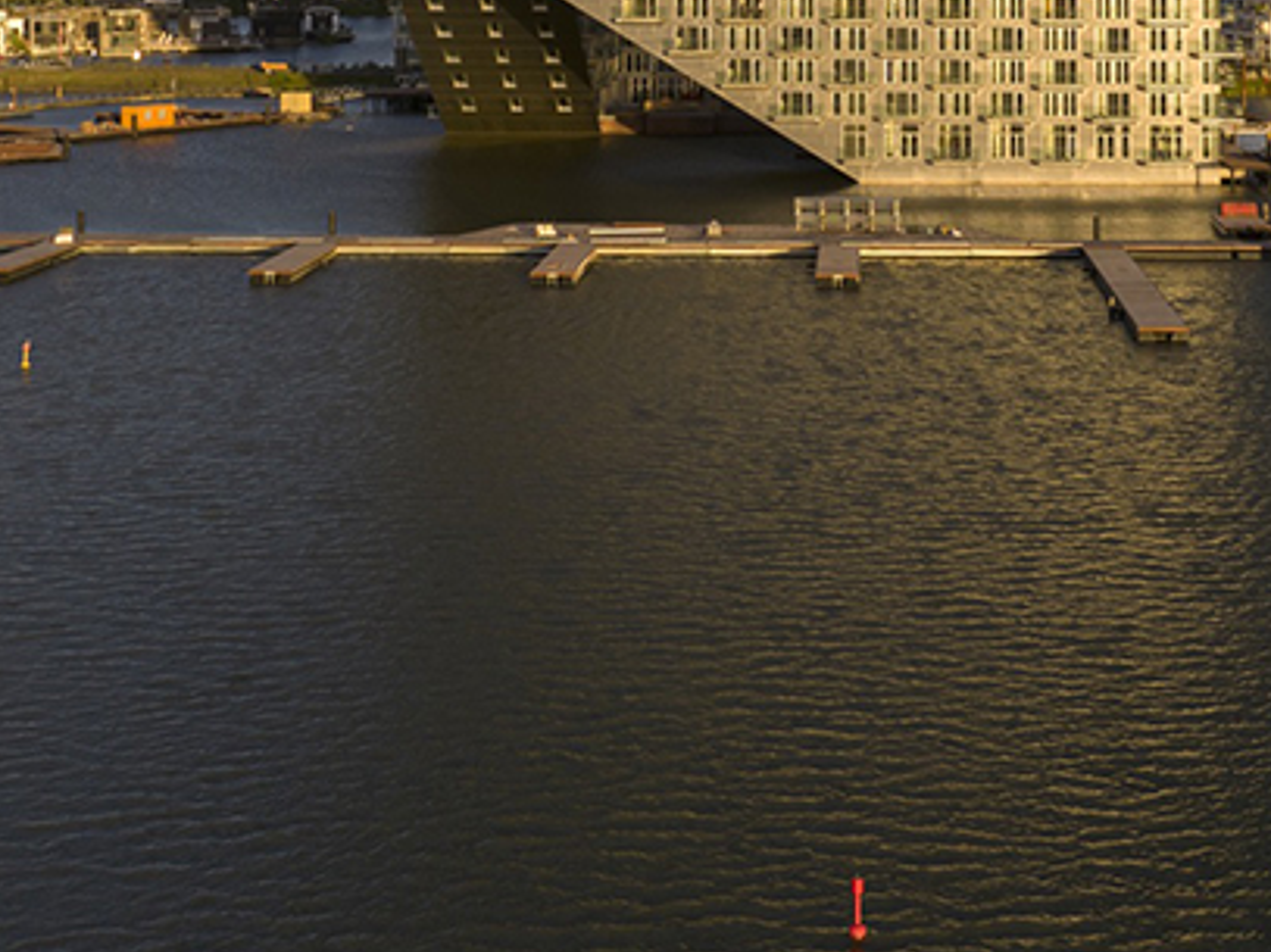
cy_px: -70
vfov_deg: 23.4
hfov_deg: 32.5
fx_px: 2166
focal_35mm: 59
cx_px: 803
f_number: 4
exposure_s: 1/640
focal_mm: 12.29
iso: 100
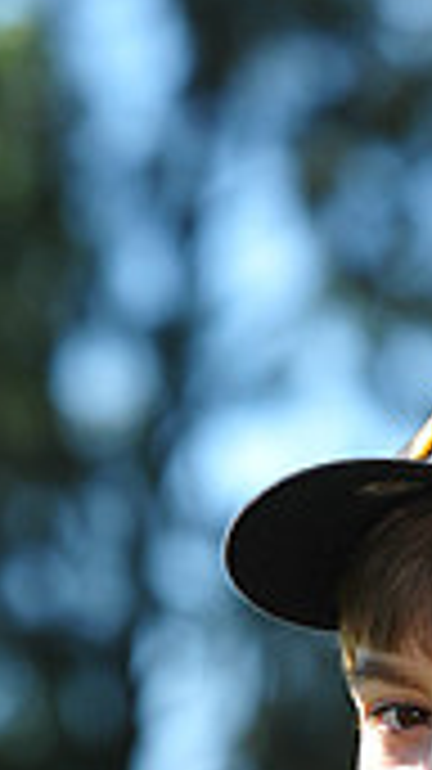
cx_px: 495
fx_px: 8117
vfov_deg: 5.4
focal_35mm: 398
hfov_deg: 3.0
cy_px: 1139
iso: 200
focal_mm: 112
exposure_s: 1/500
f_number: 5
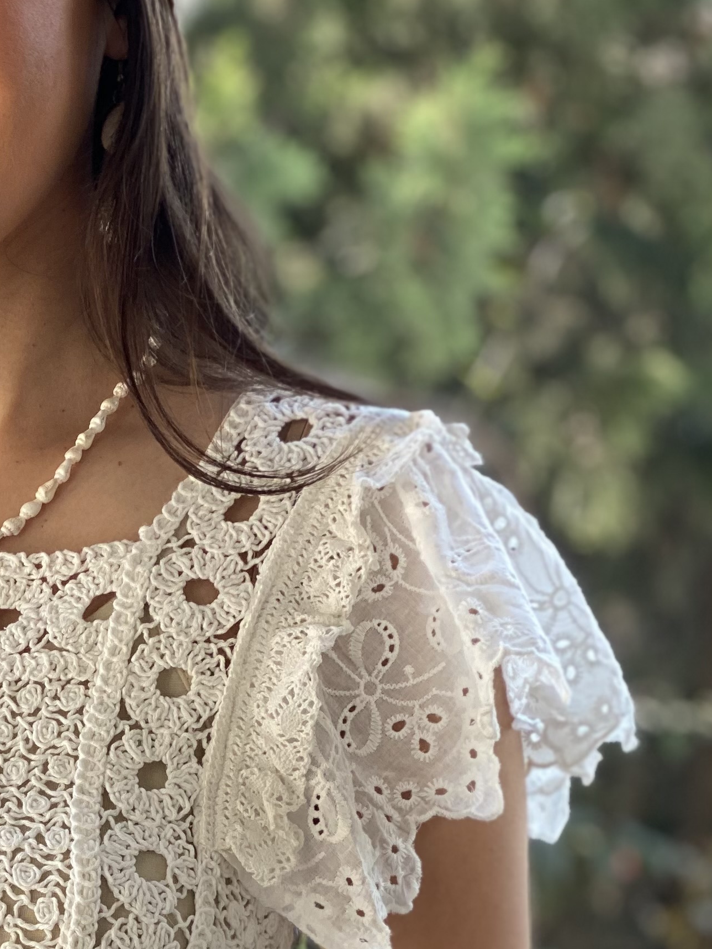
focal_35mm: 122
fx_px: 3346
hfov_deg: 12.0
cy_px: 1110
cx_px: -38
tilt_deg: -11.9
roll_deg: -1.4
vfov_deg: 15.6
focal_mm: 6
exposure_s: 1/163
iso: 20
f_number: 2
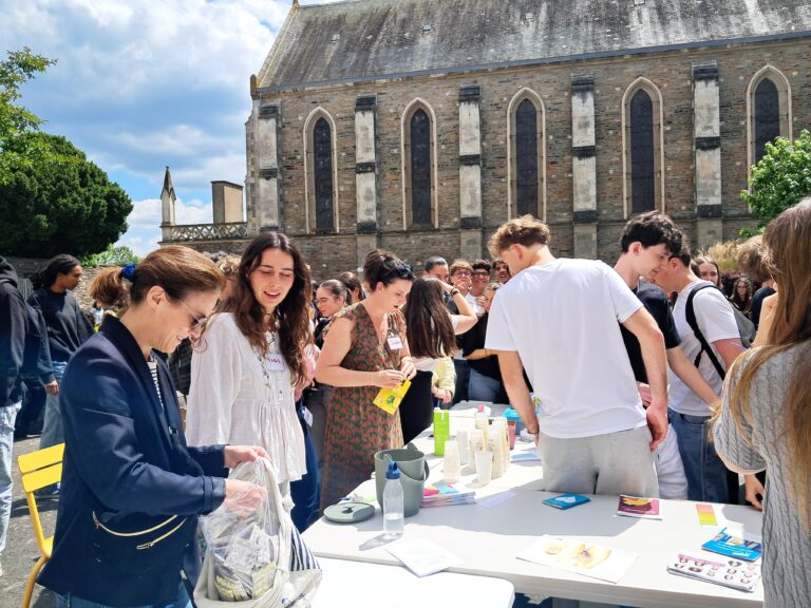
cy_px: 304
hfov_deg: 65.3
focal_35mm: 27
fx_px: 633
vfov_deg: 51.4
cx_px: 406
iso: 50
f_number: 1.8
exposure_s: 1/742
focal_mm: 4
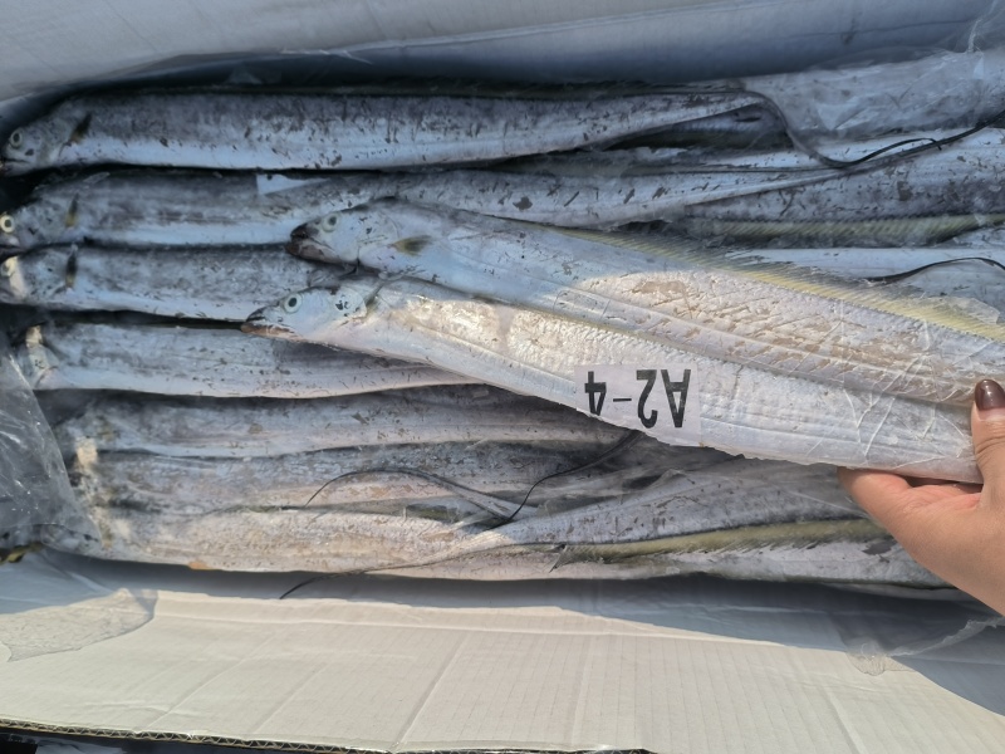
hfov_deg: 65.3
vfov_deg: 51.4
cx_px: 502
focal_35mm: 27
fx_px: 784
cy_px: 377
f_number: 1.9
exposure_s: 1/1604
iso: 100
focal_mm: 5.52
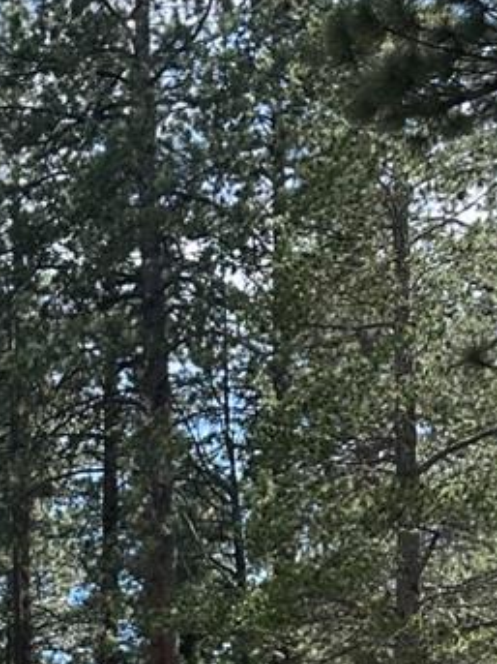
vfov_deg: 17.0
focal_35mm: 105
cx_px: -305
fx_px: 2011
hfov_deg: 13.1
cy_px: 981
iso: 80
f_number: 1.78
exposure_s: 1/1009
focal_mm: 6.86
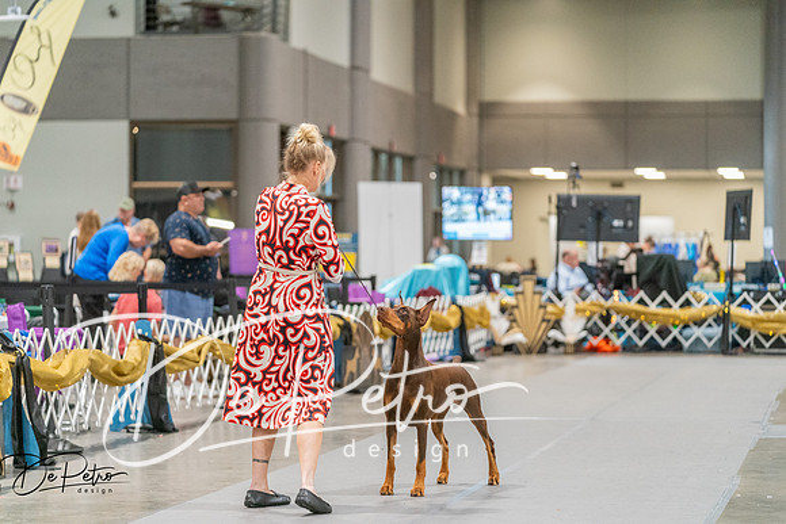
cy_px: 262
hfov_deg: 17.2
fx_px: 2599
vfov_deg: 11.5
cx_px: 393
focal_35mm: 119
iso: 6400
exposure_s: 1/250
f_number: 2.8
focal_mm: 119
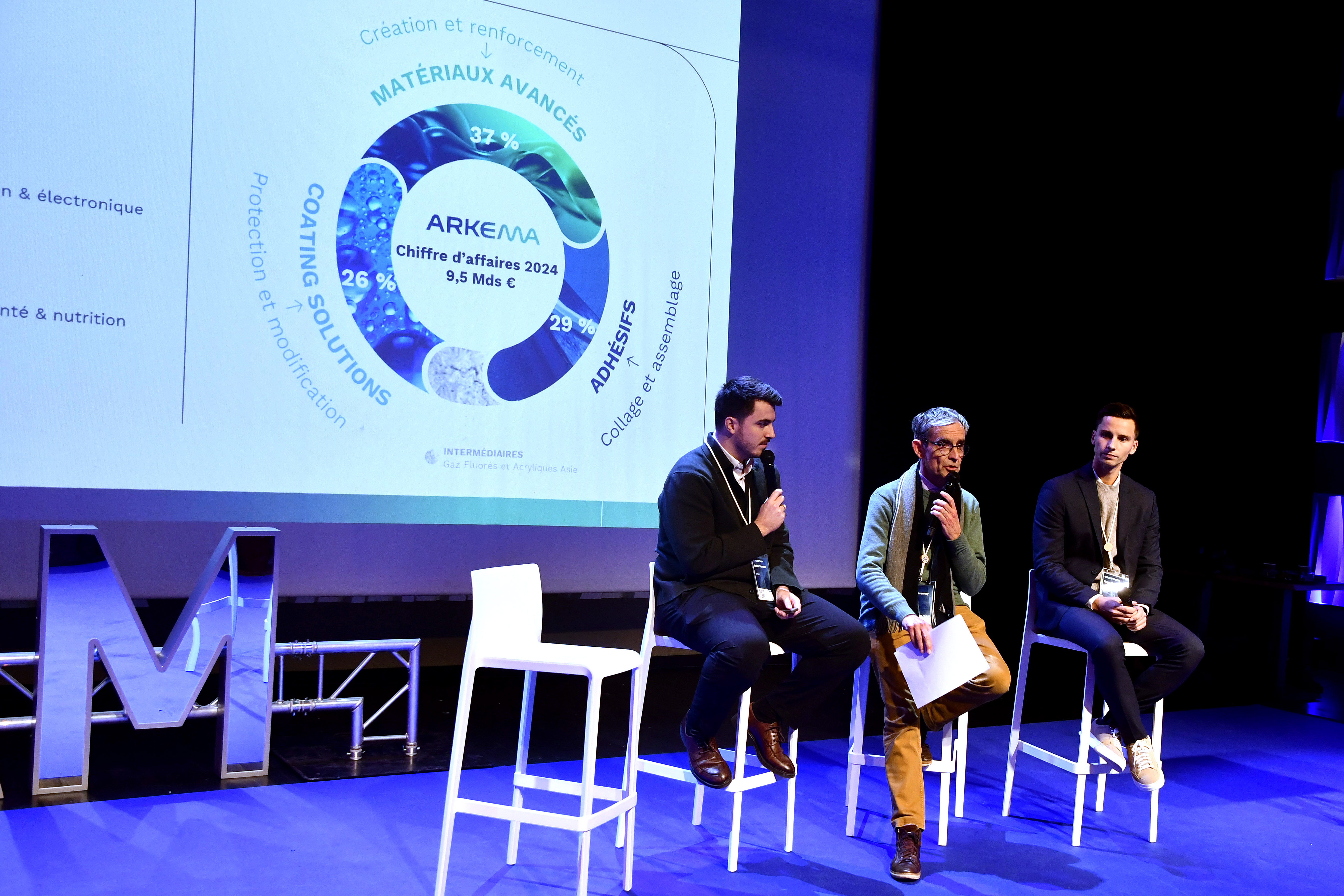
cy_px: 448
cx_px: 672
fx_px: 1232
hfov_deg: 57.2
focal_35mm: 33
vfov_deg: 40.0
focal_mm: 22
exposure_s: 1/80
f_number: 5
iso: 1000
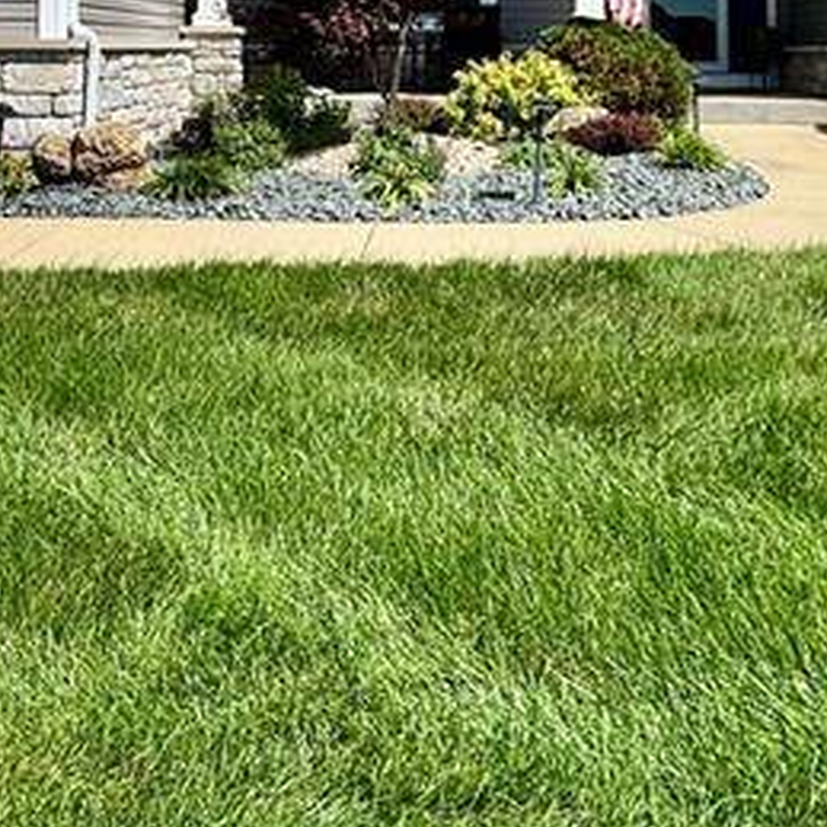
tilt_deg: +4.6
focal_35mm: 49
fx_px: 1324
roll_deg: -0.7
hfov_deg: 34.5
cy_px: -26
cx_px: 319
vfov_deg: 31.7
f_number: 2.2
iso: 50
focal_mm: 2.22
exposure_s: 1/2494
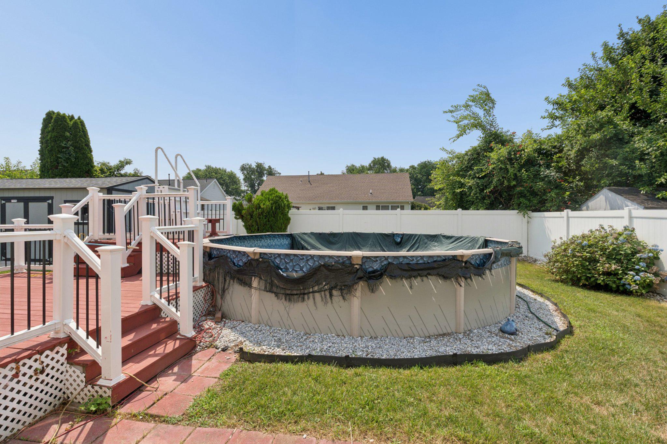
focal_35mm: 16
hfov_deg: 95.0
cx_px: 334
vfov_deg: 72.0
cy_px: 222
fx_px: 306
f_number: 8
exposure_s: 1/400
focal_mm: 11
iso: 100
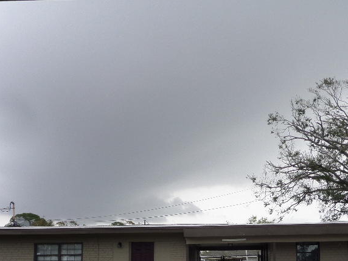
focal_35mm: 43
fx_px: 432
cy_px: 229
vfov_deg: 32.2
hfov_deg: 43.3
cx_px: 231
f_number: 3.2
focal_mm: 4
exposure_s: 1/1000
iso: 100
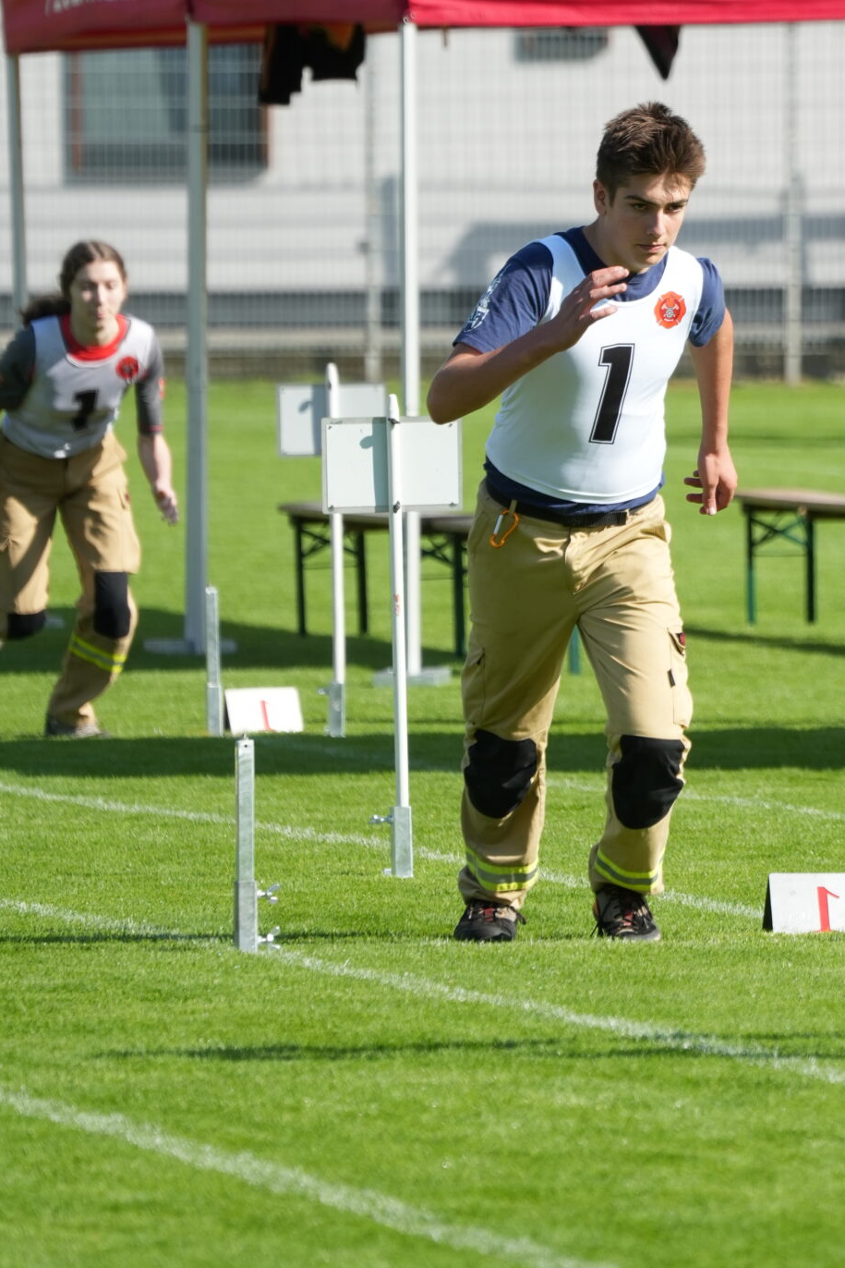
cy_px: 335
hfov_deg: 2.8
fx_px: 17211
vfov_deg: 4.2
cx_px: 668
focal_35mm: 489
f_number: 5.6
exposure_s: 1/1000
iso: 320
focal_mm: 262
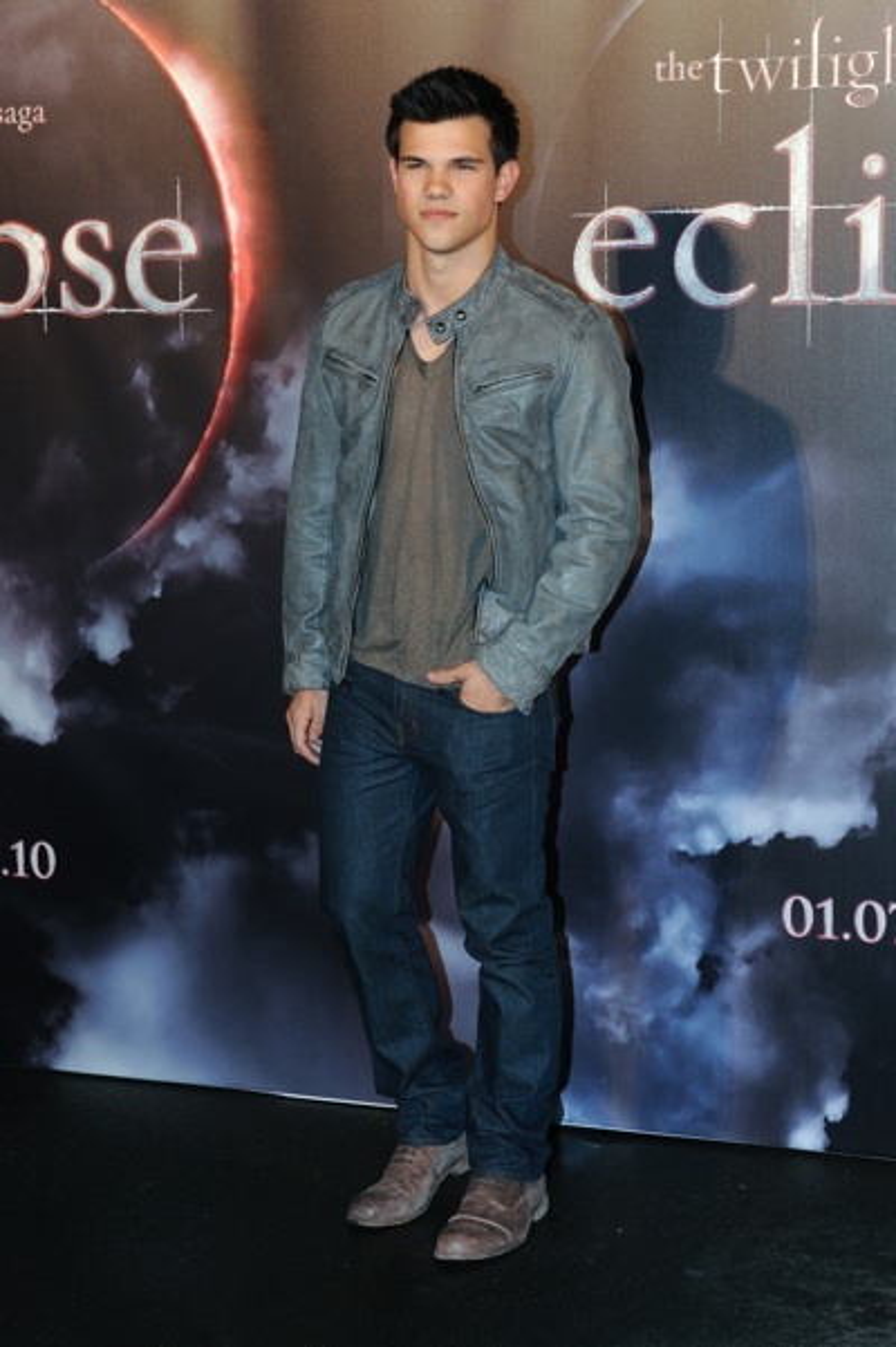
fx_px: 2429
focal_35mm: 65
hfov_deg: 20.9
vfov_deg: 31.0
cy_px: 674
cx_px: 448
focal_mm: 65
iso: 640
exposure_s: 1/200
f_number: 6.3
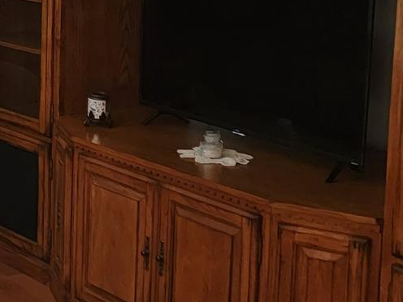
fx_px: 1153
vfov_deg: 14.7
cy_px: -4
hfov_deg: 17.8
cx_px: -202
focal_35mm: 99
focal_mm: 6.7
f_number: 1.8
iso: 200
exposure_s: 1/40
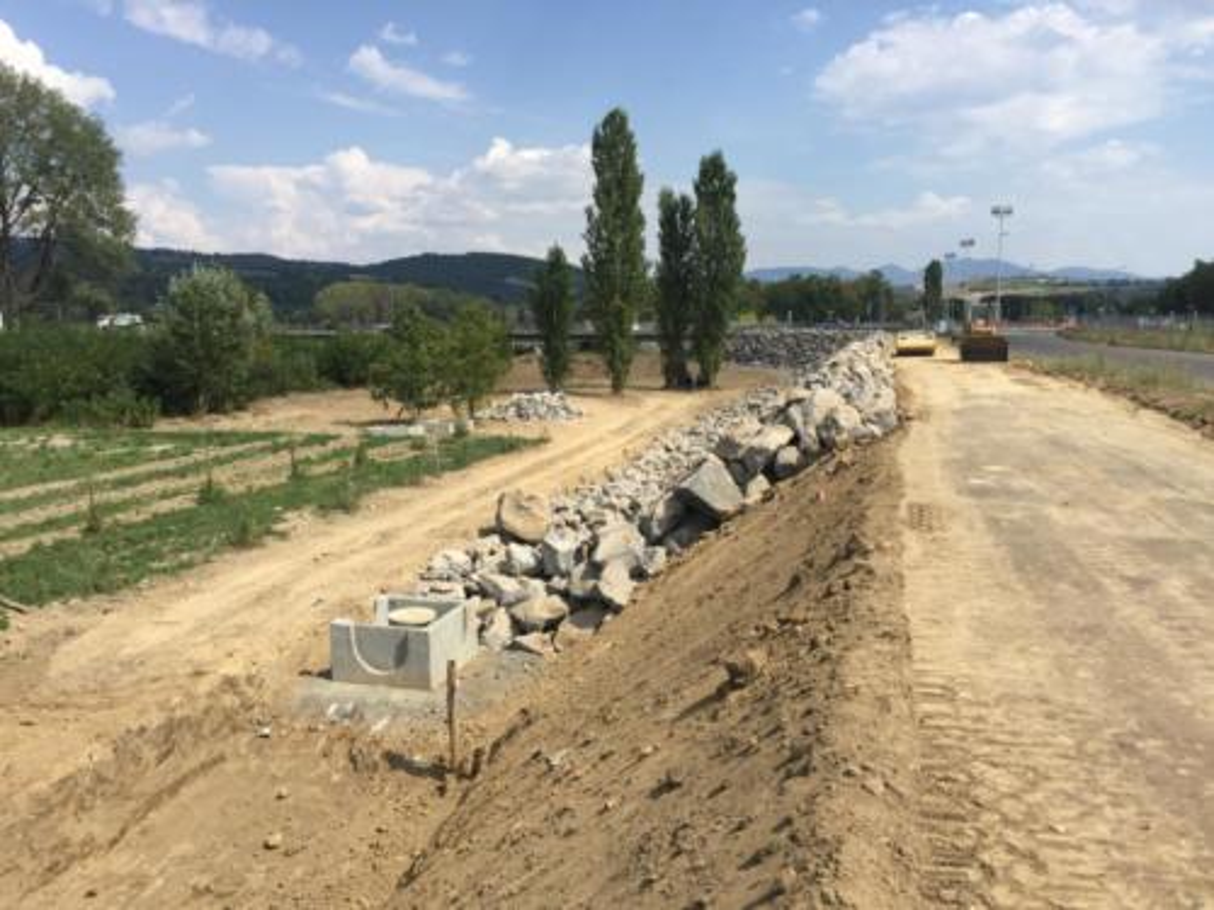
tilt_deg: -6.4
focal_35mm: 29
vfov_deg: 48.2
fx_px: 1017
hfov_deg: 61.7
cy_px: 455
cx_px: 607
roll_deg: -0.2
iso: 32
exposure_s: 1/2198
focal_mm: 4.15
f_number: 2.2
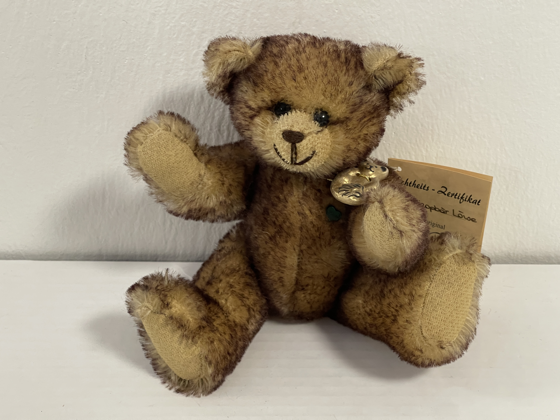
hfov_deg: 30.3
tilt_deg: -30.4
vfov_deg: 22.9
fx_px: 1035
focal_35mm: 64
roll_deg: -0.5
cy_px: 210
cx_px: 280
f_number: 2.2
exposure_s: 1/50
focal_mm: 7.5
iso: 250
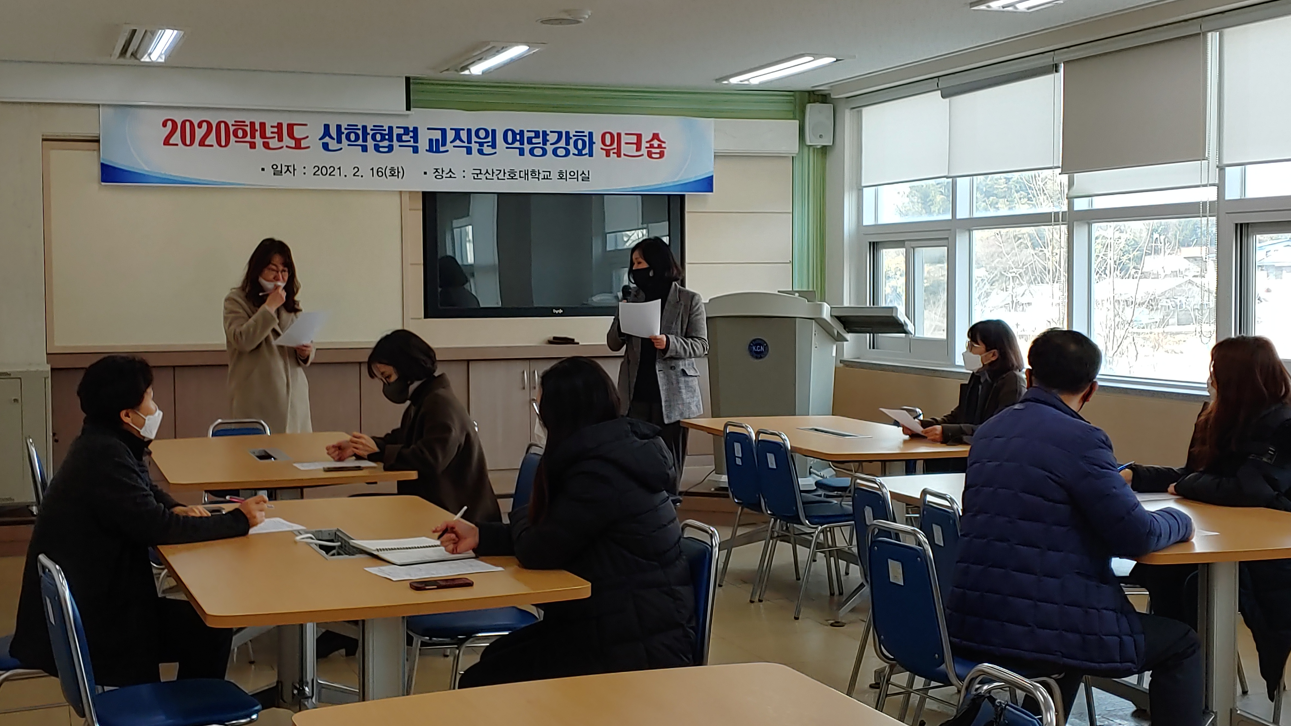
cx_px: 646
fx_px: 1575
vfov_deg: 26.0
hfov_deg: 44.6
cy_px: 361
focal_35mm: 46
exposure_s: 1/120
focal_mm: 4.23
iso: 50
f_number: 1.5
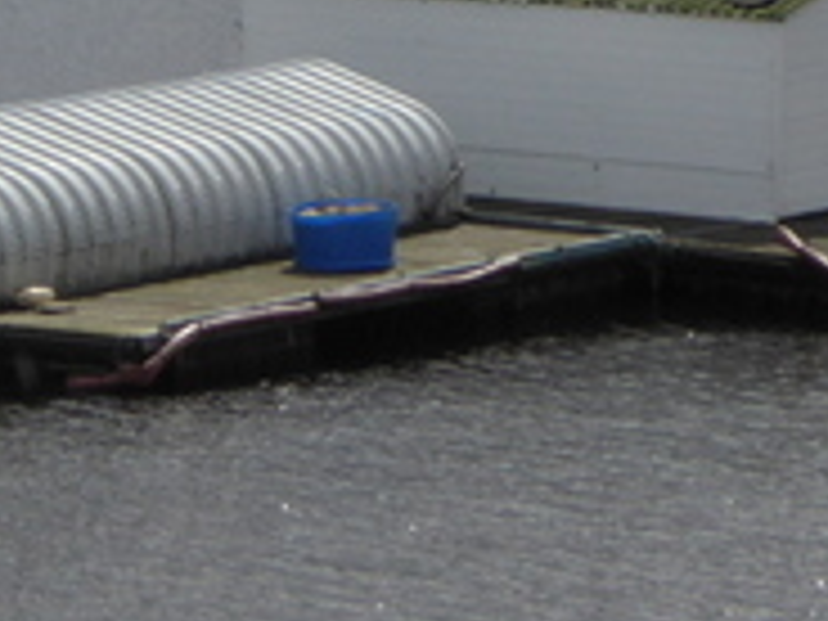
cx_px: -652
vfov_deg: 5.2
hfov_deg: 6.9
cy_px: -315
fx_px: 6745
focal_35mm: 282
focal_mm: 11.7
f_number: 8
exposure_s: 1/320
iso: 100
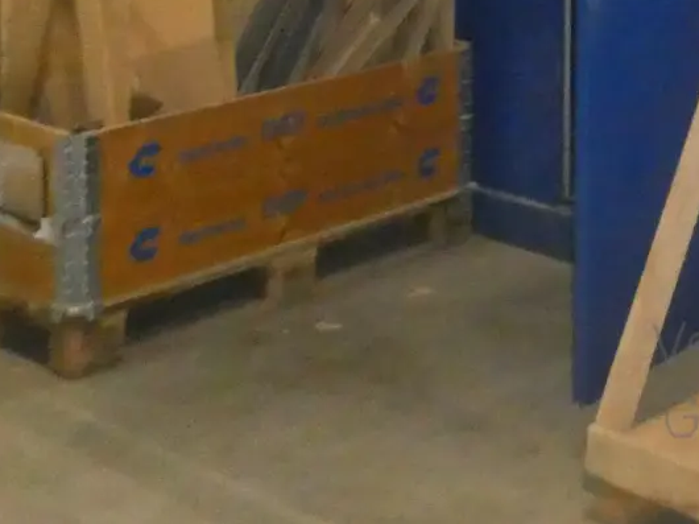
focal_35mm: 87
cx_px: 839
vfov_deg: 15.3
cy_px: -321
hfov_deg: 21.0
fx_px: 1756
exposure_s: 1/125
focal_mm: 4.3
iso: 1600
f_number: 3.3
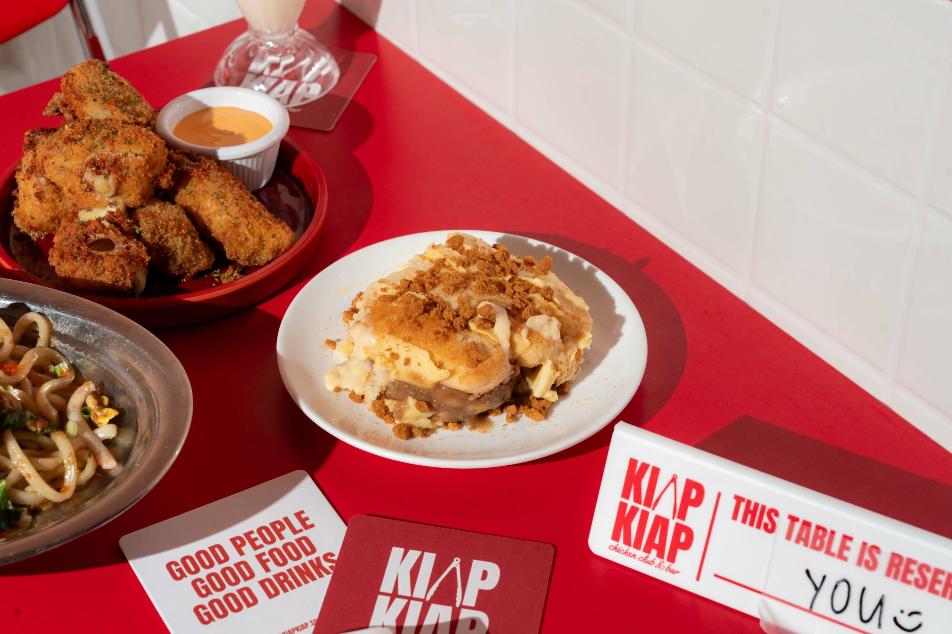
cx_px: 476
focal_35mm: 68
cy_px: 317
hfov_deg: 29.7
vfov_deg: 20.0
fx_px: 1798
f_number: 10
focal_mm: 68
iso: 100
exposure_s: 1/160
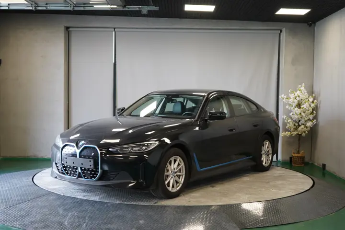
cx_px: 172
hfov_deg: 40.3
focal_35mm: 49
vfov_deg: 27.5
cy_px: 115
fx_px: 470
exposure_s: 1/160
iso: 1600
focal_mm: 49
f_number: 4.5
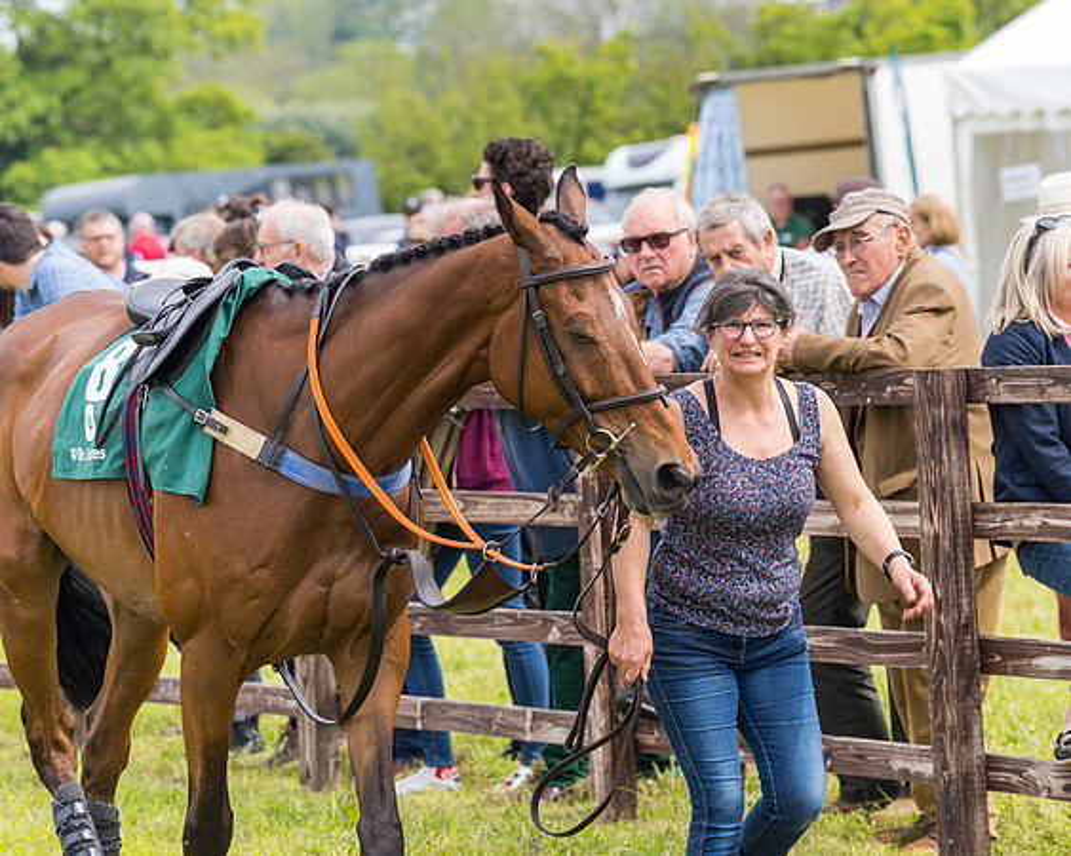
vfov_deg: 8.9
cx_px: 735
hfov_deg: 11.1
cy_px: 428
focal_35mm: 174
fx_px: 5507
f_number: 5
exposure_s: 1/200
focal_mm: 135
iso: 50
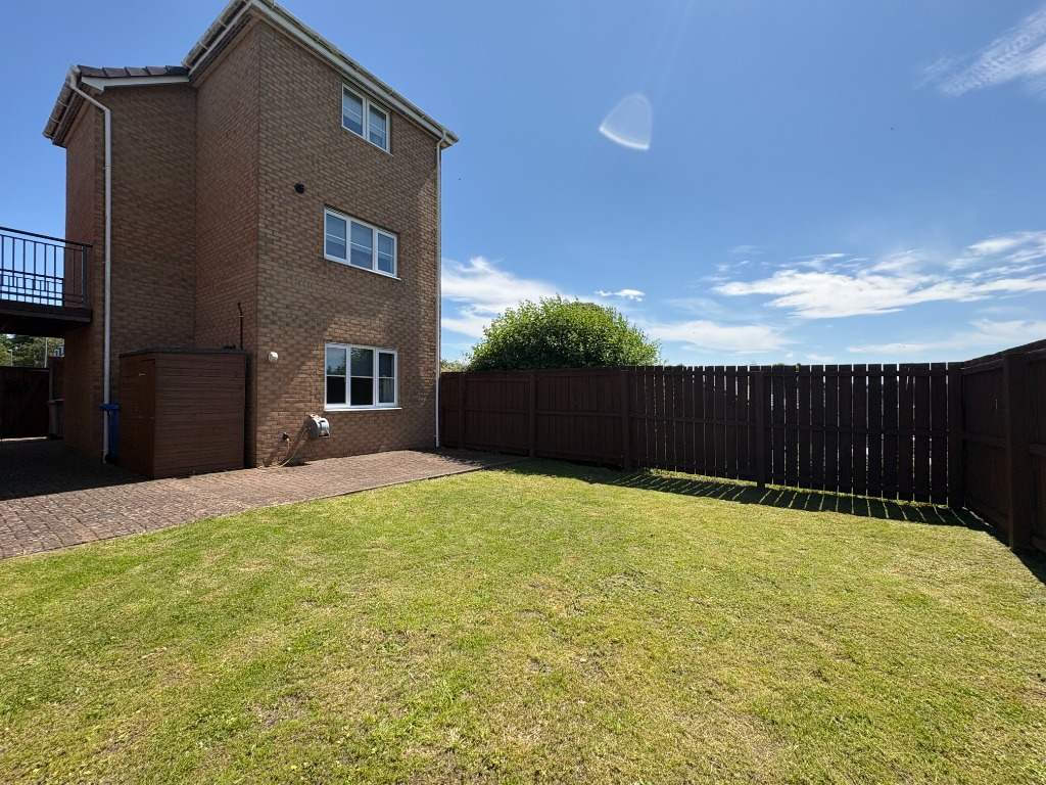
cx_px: 523
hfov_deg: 102.1
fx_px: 423
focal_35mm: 14
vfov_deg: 85.7
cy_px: 392
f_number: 2.2
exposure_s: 1/2028
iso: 50
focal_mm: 2.22
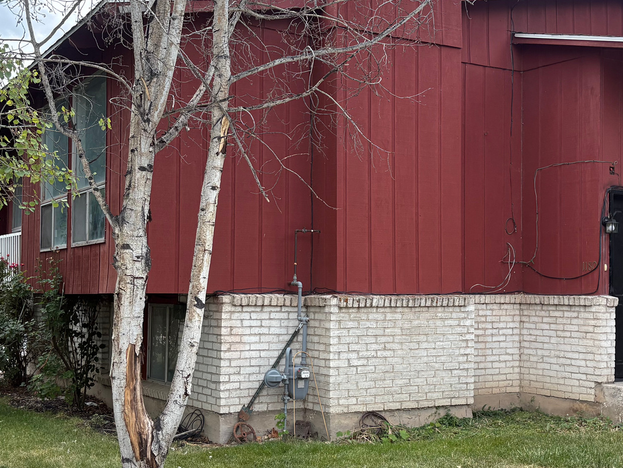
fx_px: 900
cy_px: 243
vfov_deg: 29.1
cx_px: 339
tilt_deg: +3.1
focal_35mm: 50
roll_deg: +0.2
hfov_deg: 38.2
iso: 64
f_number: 1.6
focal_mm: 5.96
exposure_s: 1/1626
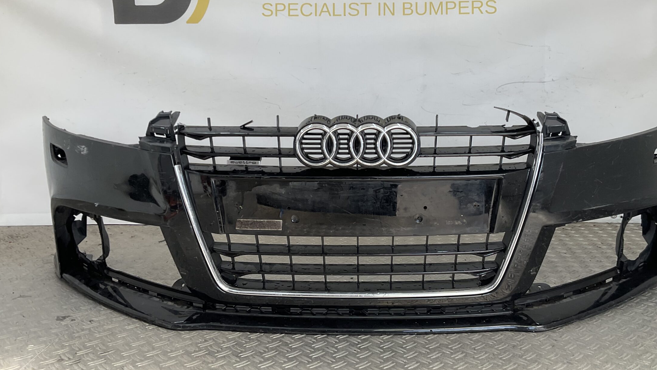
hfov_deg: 53.8
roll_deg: -0.6
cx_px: 373
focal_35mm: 37
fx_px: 645
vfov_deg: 31.9
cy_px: 146
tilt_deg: -7.1
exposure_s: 1/279
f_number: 1.8
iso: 16
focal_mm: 3
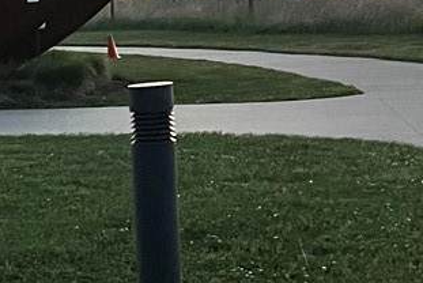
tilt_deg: -3.6
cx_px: -208
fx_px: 1635
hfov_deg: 13.9
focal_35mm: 139
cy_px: 154
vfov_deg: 9.9
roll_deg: +2.8
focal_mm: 5.7
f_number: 1.5
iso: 125
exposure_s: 1/73
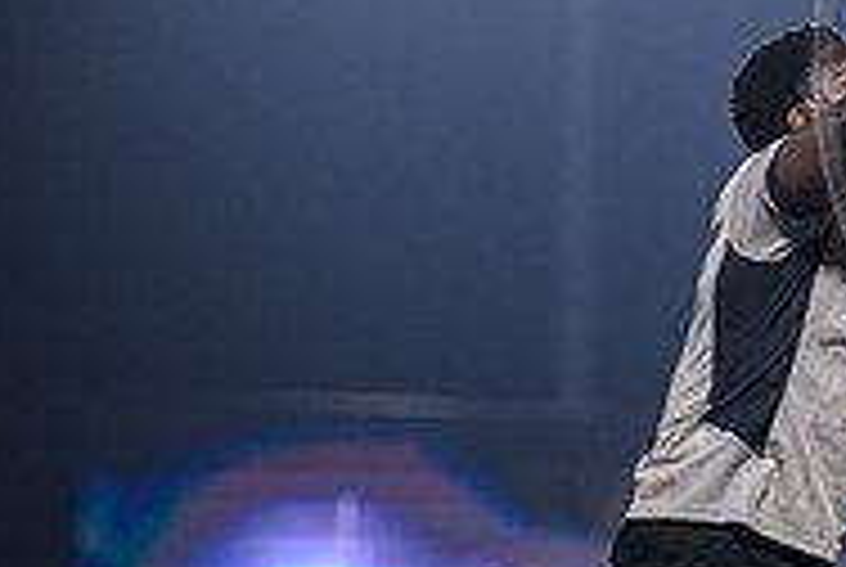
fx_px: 10874
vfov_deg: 3.0
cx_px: 1278
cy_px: 61
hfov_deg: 4.4
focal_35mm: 462
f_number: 3.5
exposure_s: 1/2000
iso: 6400
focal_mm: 150
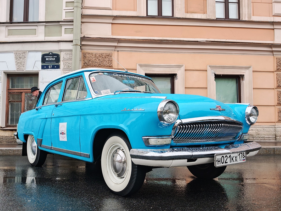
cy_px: 106
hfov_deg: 55.4
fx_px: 268
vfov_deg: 42.9
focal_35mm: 33
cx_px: 140
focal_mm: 6.83
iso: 100
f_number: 2
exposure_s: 1/210
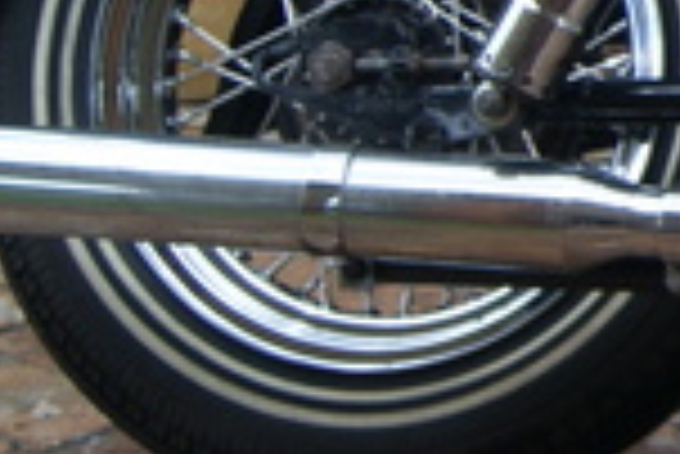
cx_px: 1306
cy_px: -333
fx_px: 2704
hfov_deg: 12.7
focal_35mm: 143
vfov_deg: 9.2
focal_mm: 18
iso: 100
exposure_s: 1/60
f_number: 5
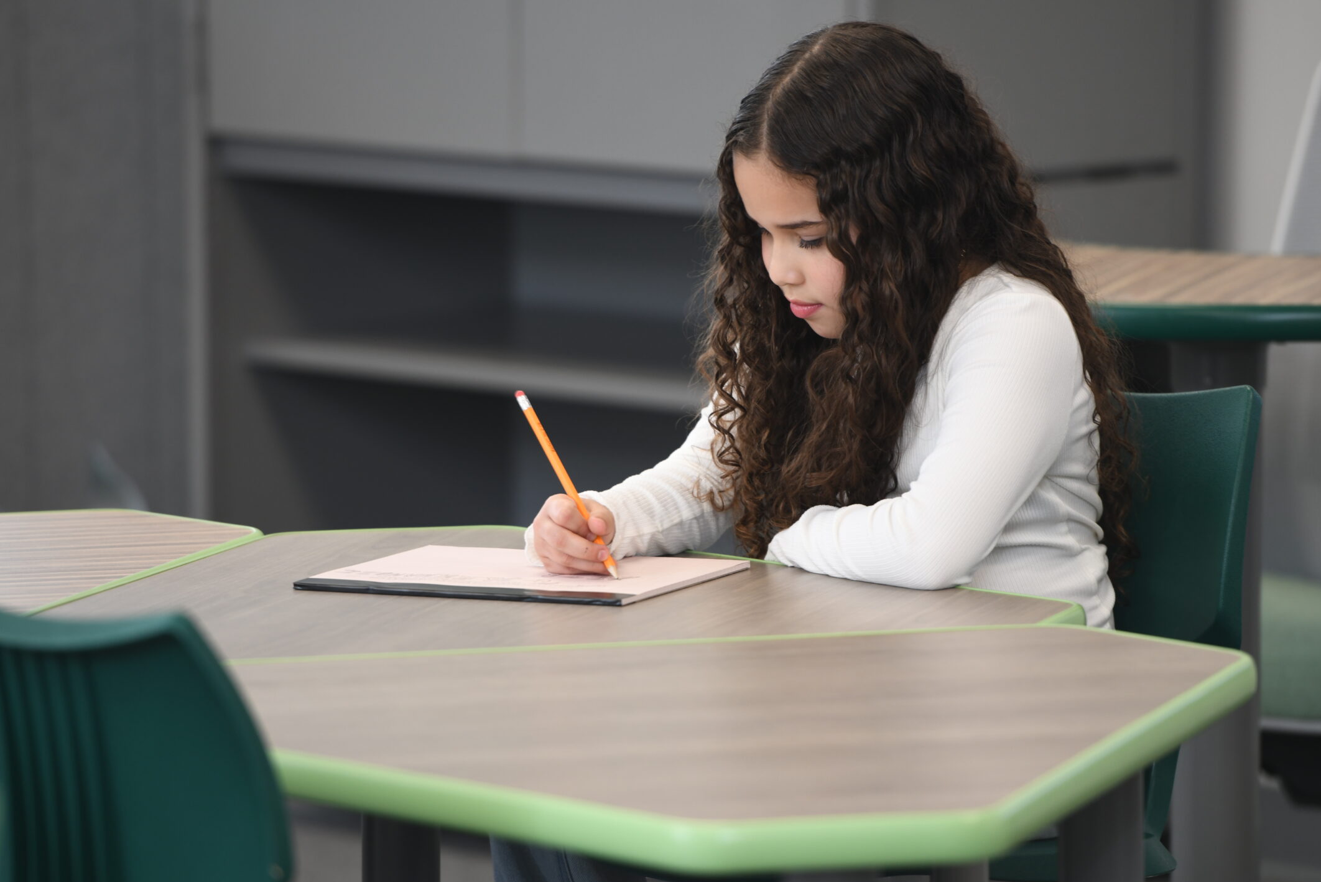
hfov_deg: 8.5
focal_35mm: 241
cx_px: 667
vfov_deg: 5.7
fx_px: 8845
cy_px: 501
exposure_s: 1/100
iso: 400
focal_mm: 200
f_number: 3.2
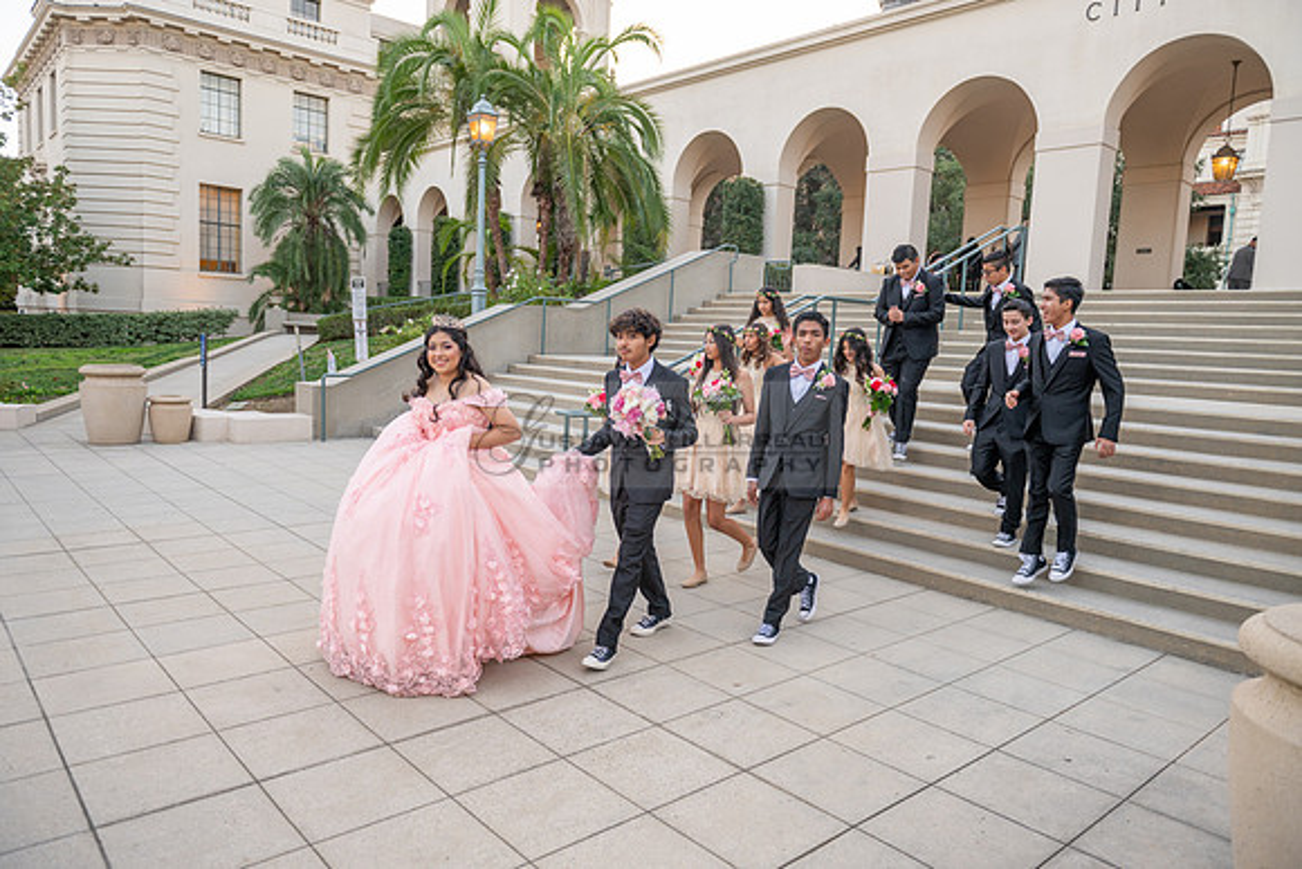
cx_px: 651
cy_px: 434
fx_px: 868
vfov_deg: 53.2
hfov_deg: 73.7
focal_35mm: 24
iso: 200
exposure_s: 1/200
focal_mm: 24
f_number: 3.5
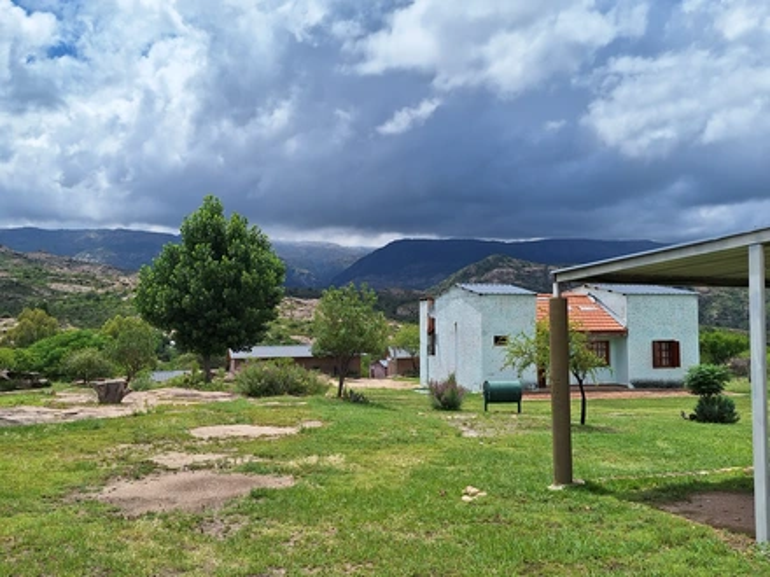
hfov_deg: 73.9
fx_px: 512
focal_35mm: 23
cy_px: 288
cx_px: 385
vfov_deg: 58.9
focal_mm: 5.54
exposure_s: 1/7813
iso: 40
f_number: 1.8
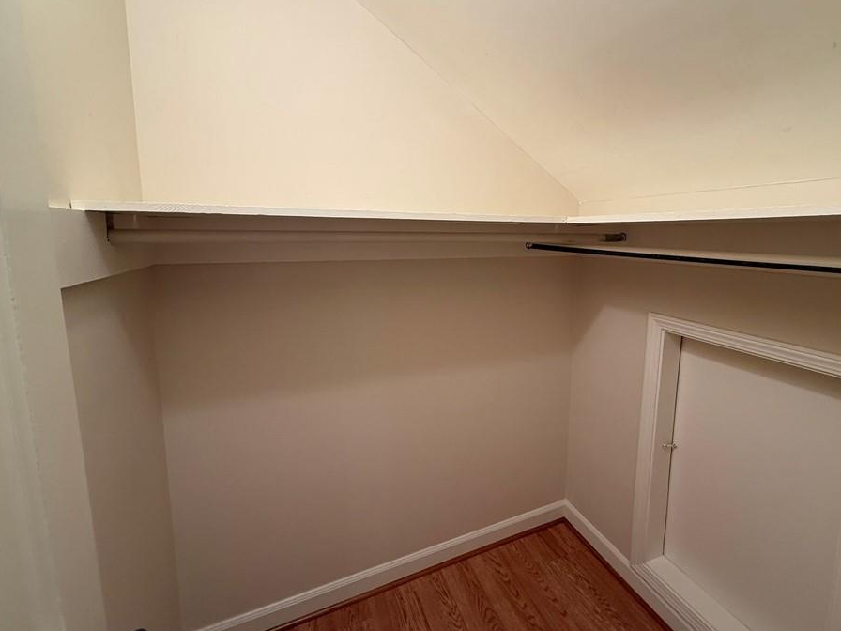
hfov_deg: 94.0
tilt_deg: -6.2
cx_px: 471
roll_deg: -1.2
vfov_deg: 77.9
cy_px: 282
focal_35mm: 16
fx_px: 389
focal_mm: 2.22
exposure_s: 1/60
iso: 200
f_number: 2.2
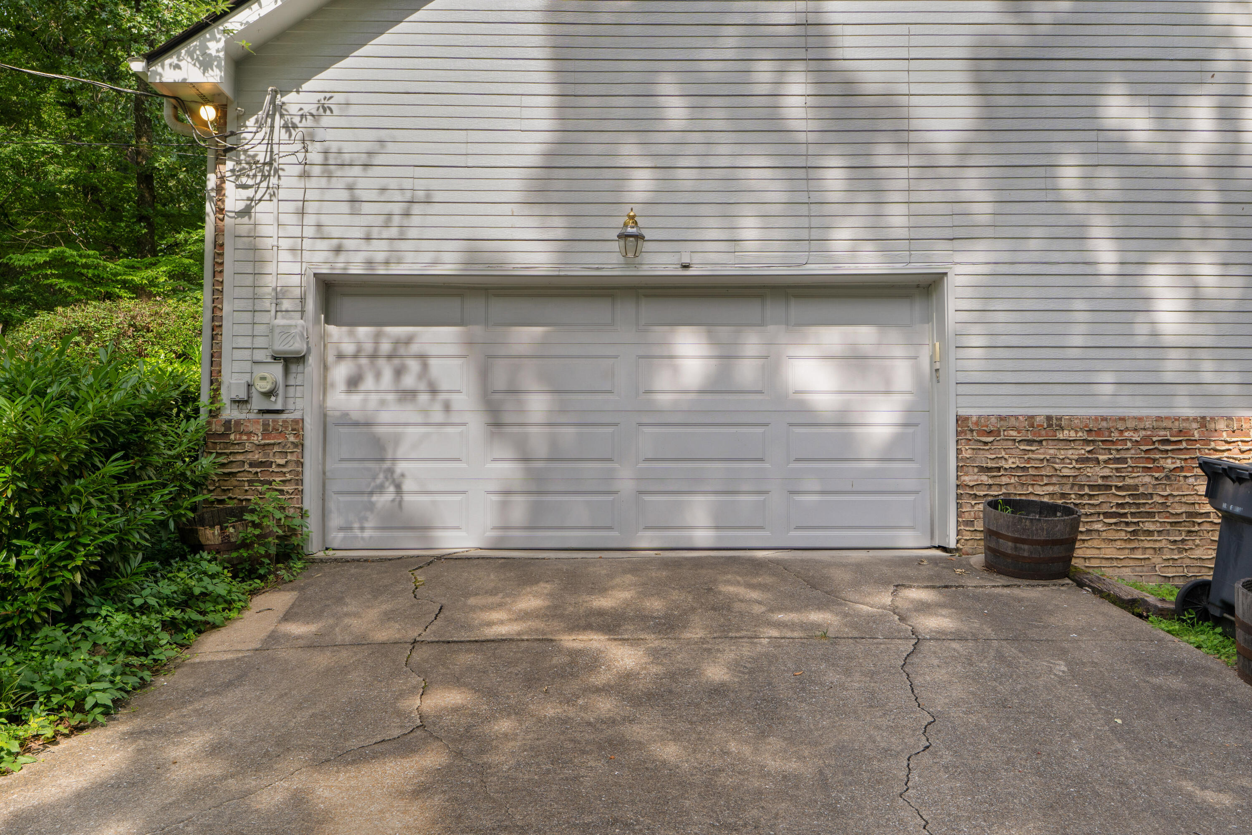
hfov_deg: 65.5
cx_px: 626
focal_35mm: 28
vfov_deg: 46.4
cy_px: 418
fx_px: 974
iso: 320
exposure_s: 1/400
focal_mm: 28
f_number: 7.1
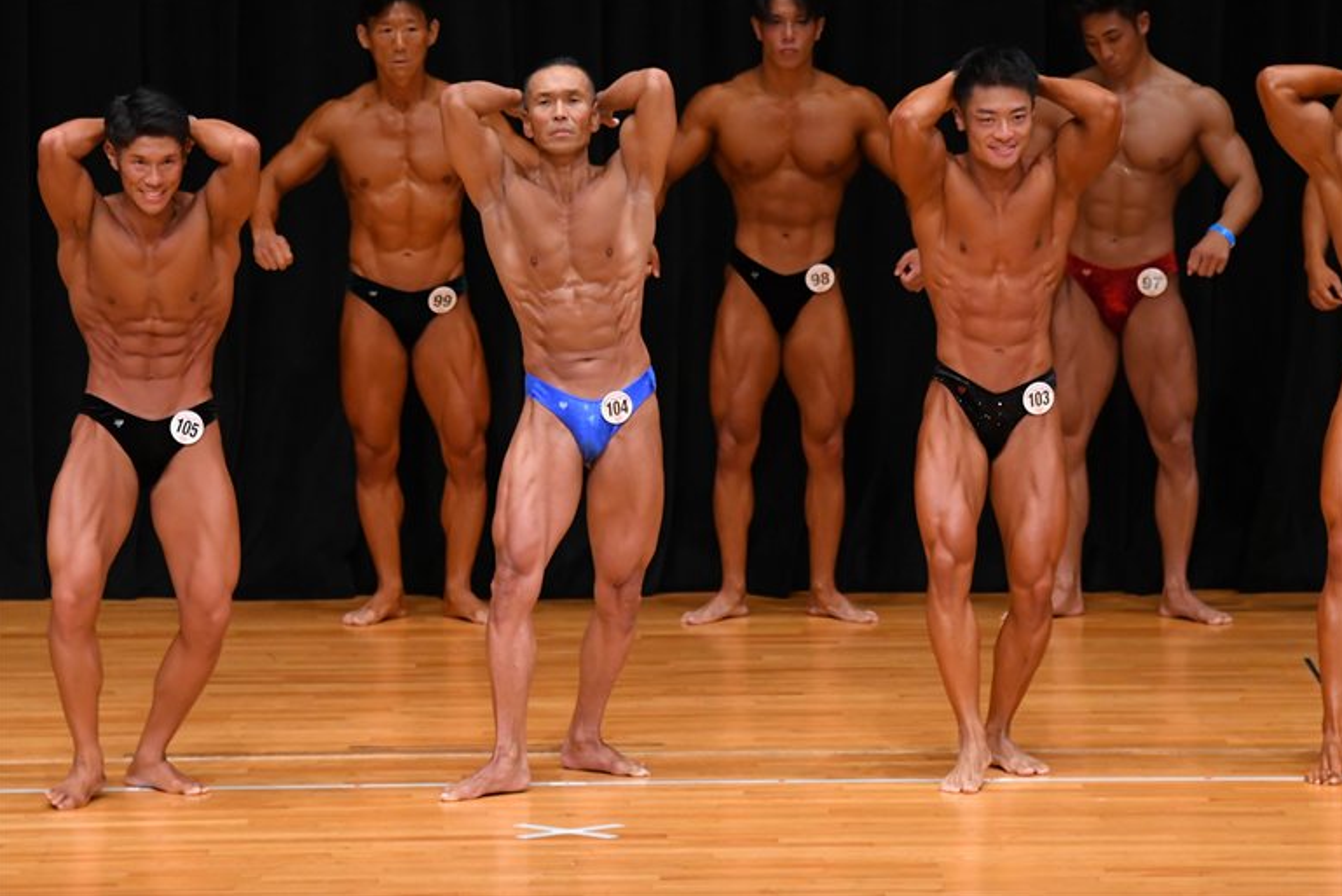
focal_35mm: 272
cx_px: 673
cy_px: 447
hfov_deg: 7.6
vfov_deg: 5.1
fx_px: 10141
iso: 3200
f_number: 5.6
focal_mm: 180
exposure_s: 1/400
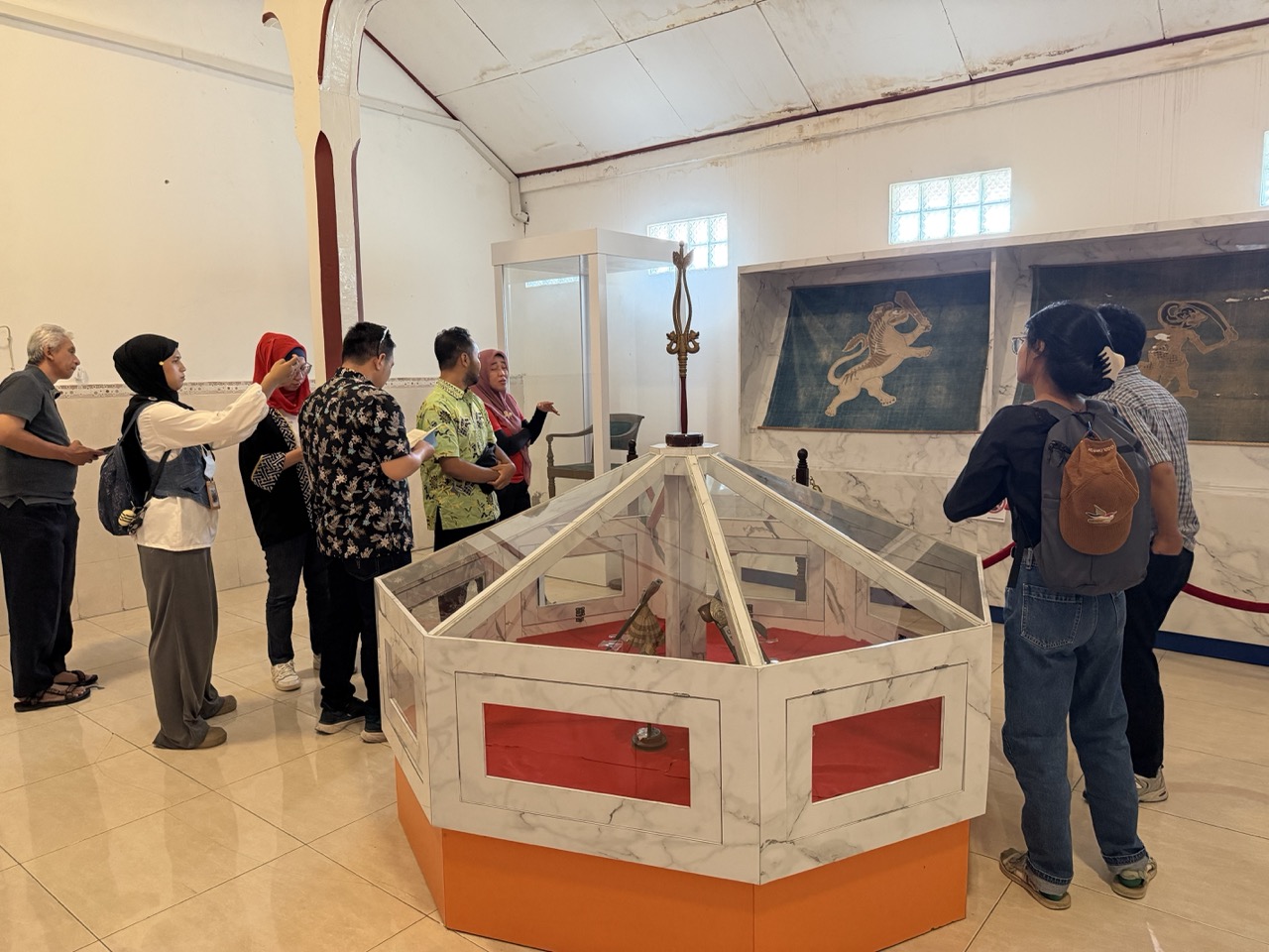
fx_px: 880
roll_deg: +1.0
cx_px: 634
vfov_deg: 56.8
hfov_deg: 71.6
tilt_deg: -6.5
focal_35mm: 24
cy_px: 476
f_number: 1.78
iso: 500
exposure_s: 1/50
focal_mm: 6.76
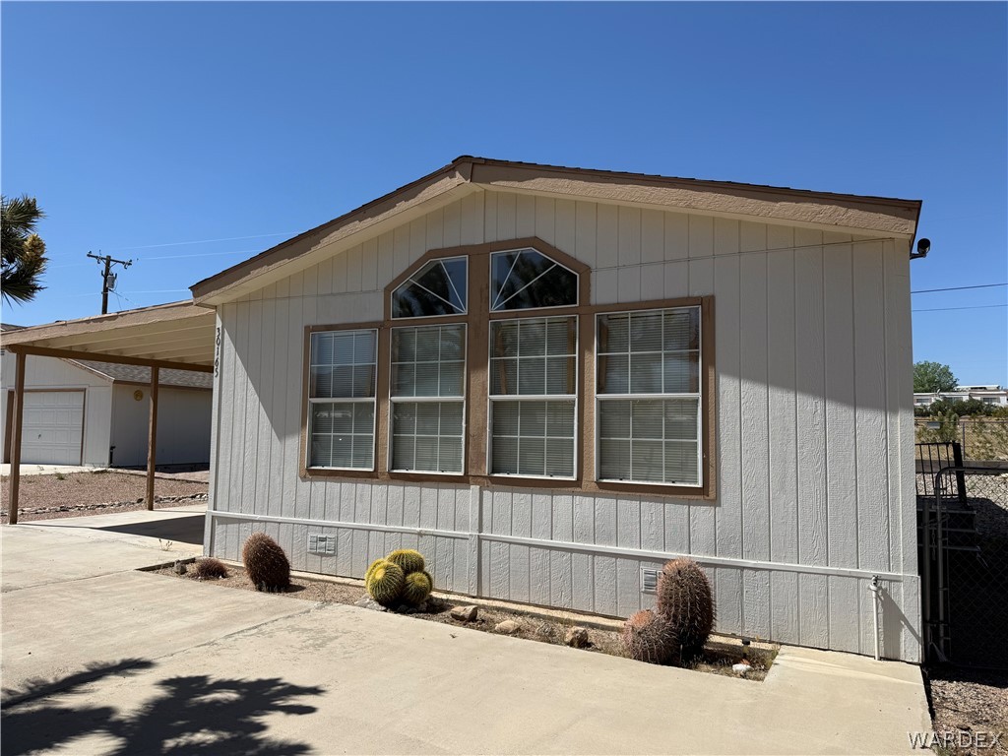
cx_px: 504
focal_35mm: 24
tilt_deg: +4.0
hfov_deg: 71.6
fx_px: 699
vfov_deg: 56.8
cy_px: 378
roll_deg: -0.8
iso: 80
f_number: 1.78
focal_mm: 6.76
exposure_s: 1/8130
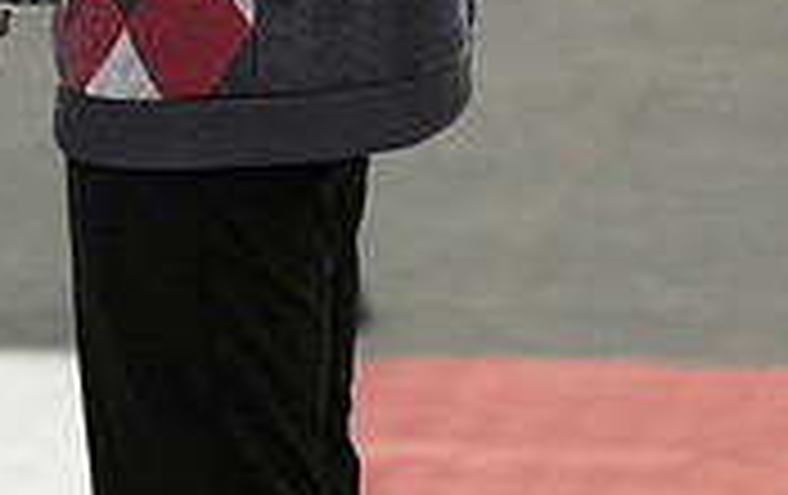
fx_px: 22500
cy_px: -459
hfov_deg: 2.0
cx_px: 297
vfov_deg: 1.3
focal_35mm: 1046
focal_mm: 400
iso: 6400
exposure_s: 1/250
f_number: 5.6
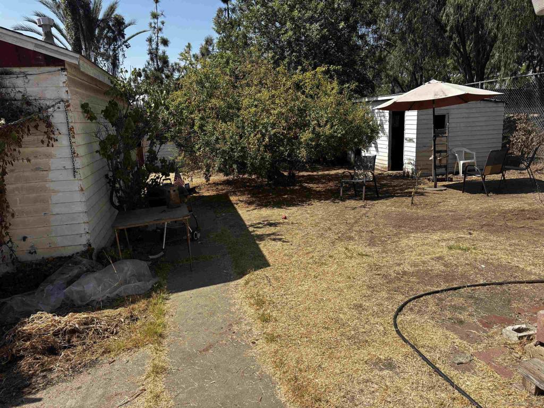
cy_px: 204
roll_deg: +3.0
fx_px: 409
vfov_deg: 53.1
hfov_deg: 67.3
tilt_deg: -12.6
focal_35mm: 26
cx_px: 272
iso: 50
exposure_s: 1/2933
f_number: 1.6
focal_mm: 5.96
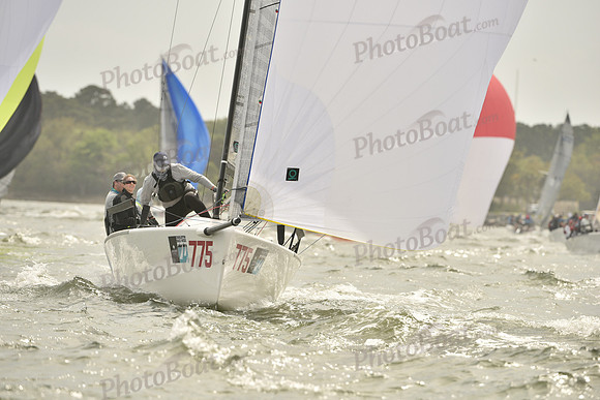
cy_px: 200
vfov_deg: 4.0
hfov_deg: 6.1
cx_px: 300
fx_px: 5668
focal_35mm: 340
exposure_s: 1/1600
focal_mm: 340
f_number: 7.1
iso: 320
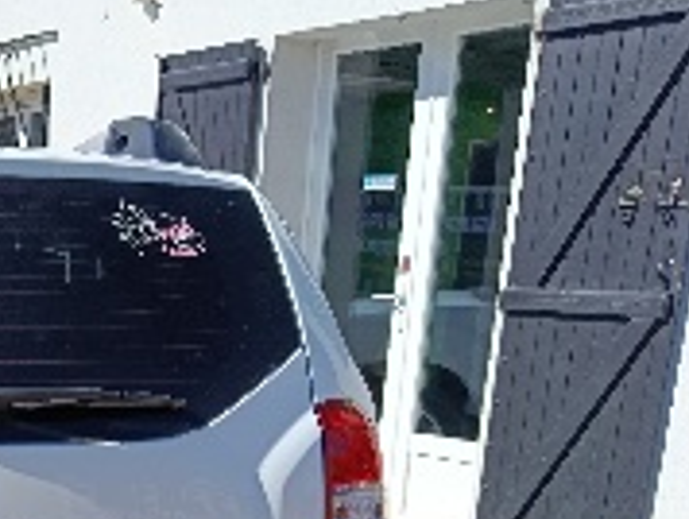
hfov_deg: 30.4
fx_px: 1116
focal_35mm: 56
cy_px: 558
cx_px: -85
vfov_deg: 24.6
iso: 53
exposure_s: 1/594
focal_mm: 5.24
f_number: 1.7
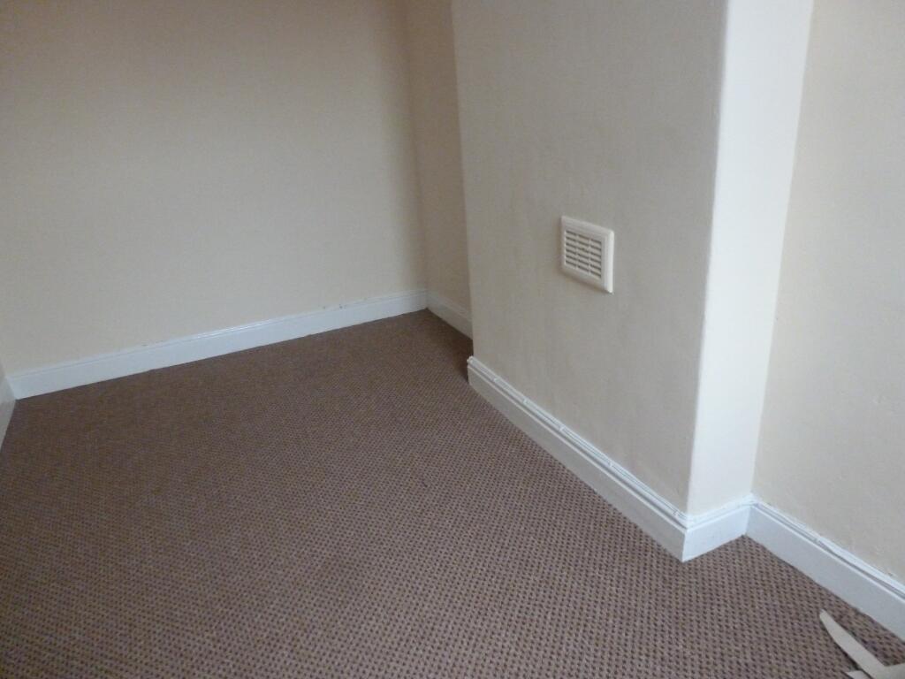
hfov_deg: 71.6
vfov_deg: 56.8
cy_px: 340
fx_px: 627
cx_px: 452
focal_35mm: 24
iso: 800
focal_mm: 4.3
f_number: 3.3
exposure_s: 1/200
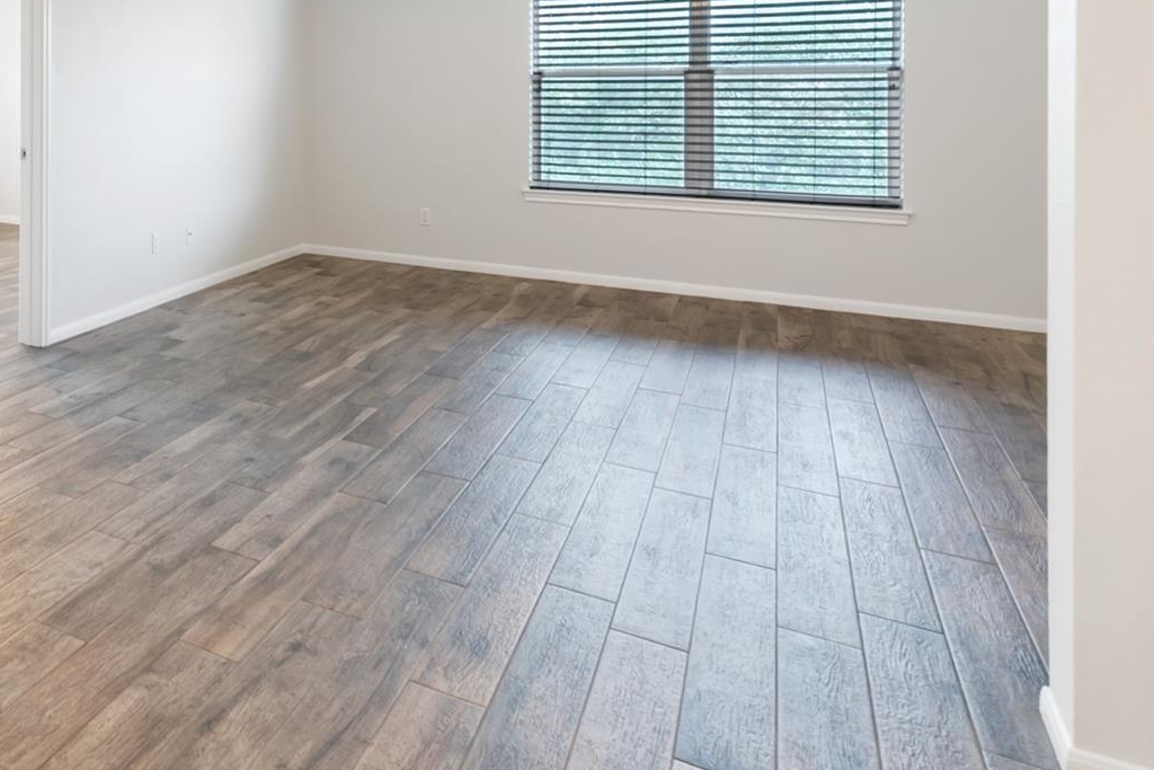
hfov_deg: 51.0
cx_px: 24
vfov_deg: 40.7
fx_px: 962
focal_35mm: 30
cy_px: 95
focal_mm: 15
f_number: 8
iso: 400
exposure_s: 1/1.25
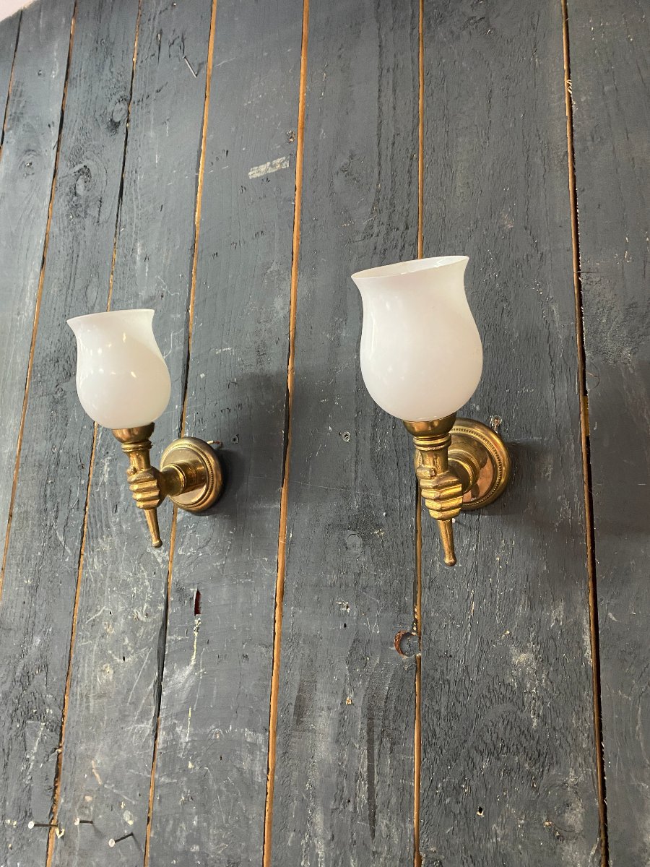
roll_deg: -3.8
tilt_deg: +11.9
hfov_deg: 53.1
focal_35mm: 26
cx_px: 325
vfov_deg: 67.3
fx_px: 651
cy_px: 434
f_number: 1.8
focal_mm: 4.25
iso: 500
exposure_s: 1/33
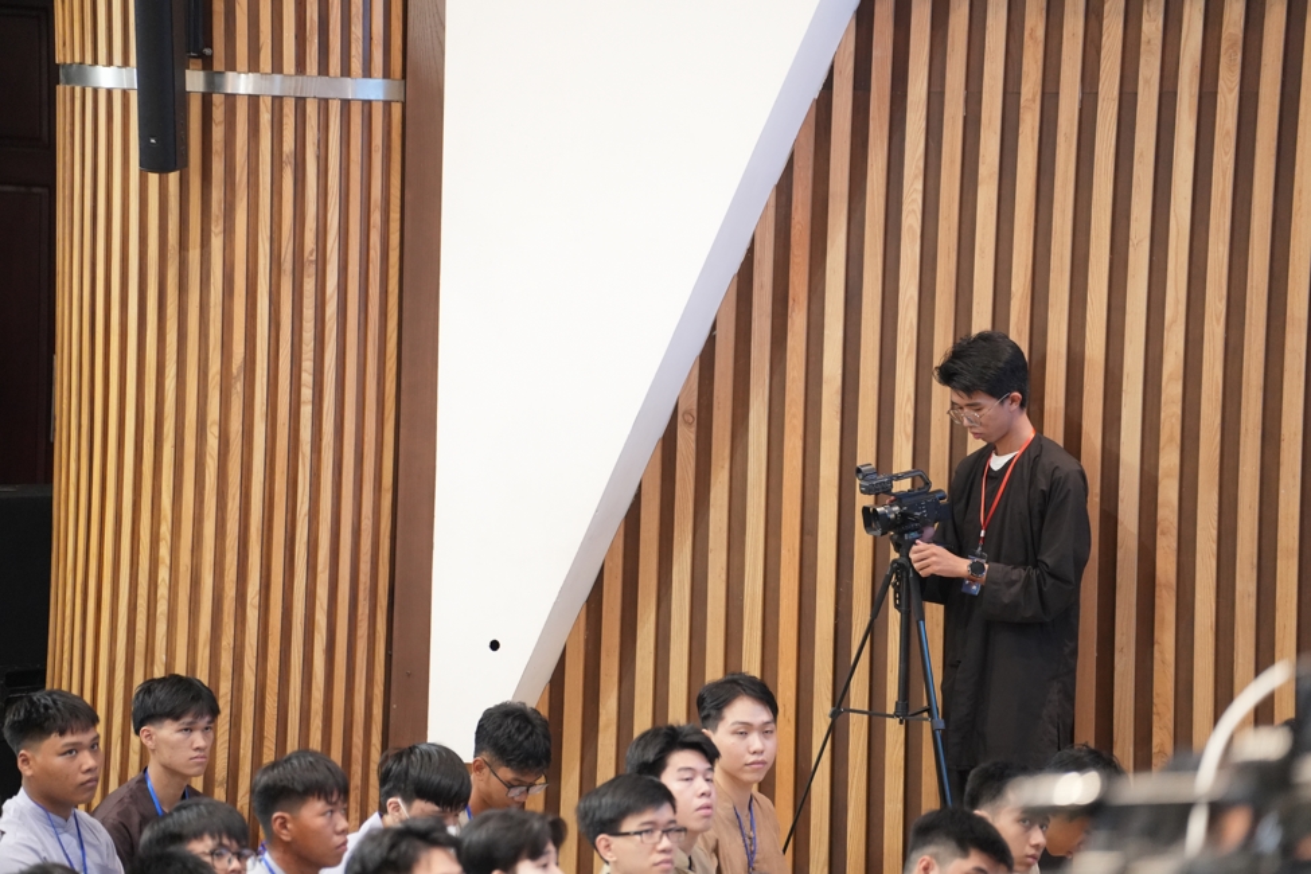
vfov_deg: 9.1
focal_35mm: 150
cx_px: 656
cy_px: 437
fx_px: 5462
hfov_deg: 13.7
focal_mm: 150
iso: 5000
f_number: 2.8
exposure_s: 1/125
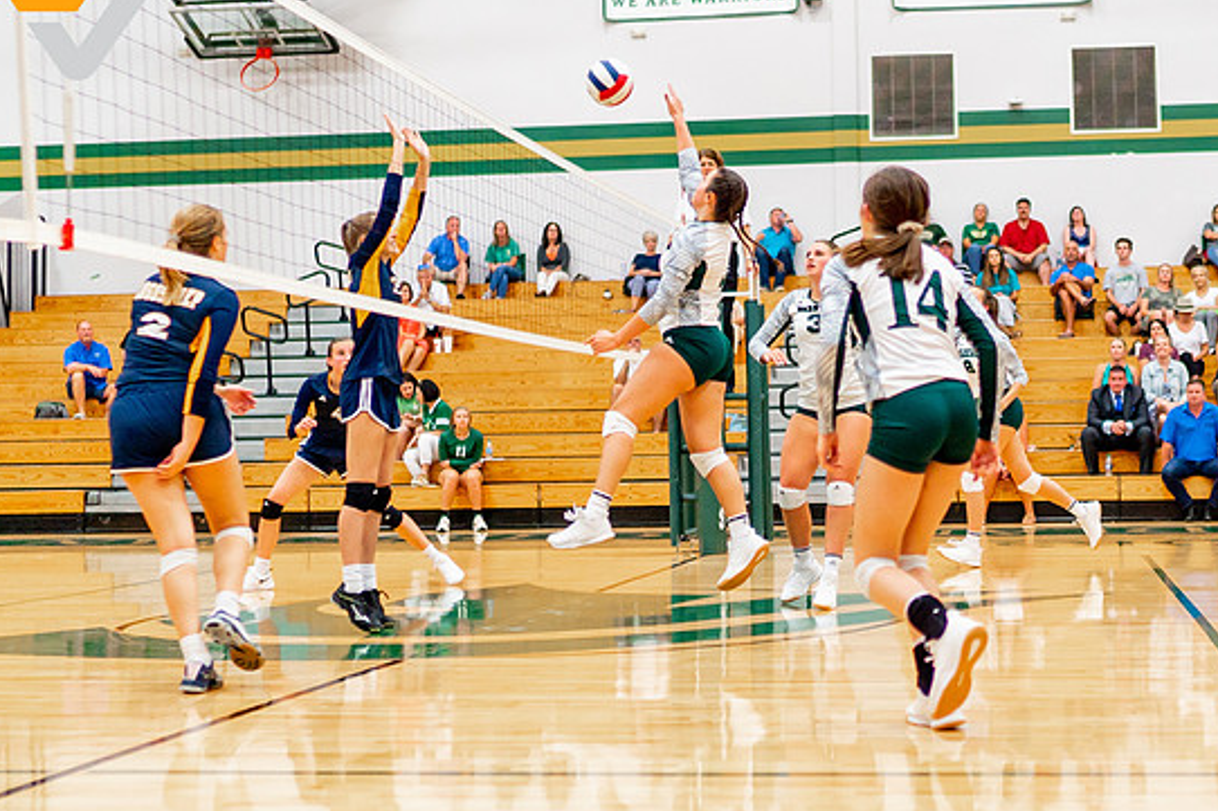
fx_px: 2131
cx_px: 808
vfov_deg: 21.5
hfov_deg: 31.7
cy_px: 327
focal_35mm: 63
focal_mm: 35
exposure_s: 1/1250
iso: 800
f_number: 1.4
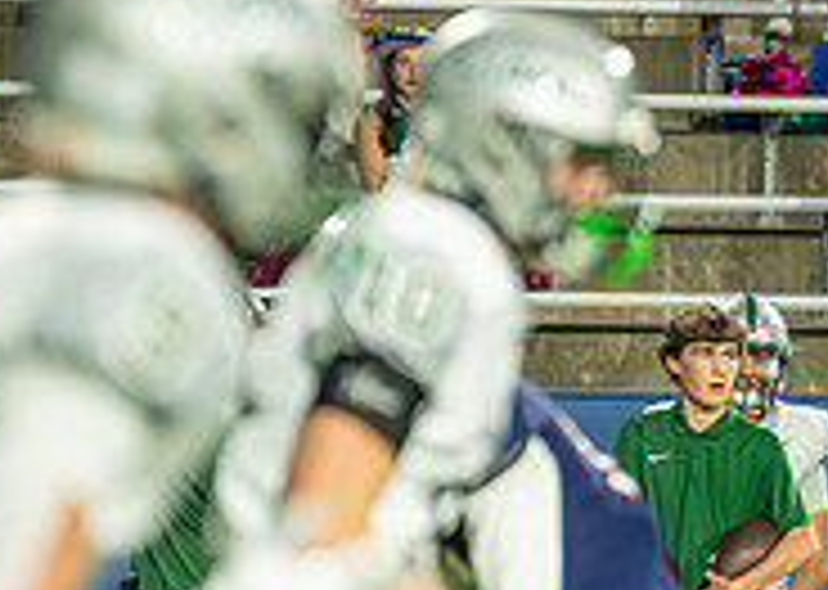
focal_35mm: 995
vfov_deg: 1.4
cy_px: 380
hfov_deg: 2.0
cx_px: 1256
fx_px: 23373
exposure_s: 1/1250
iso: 2500
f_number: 2.8
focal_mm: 200
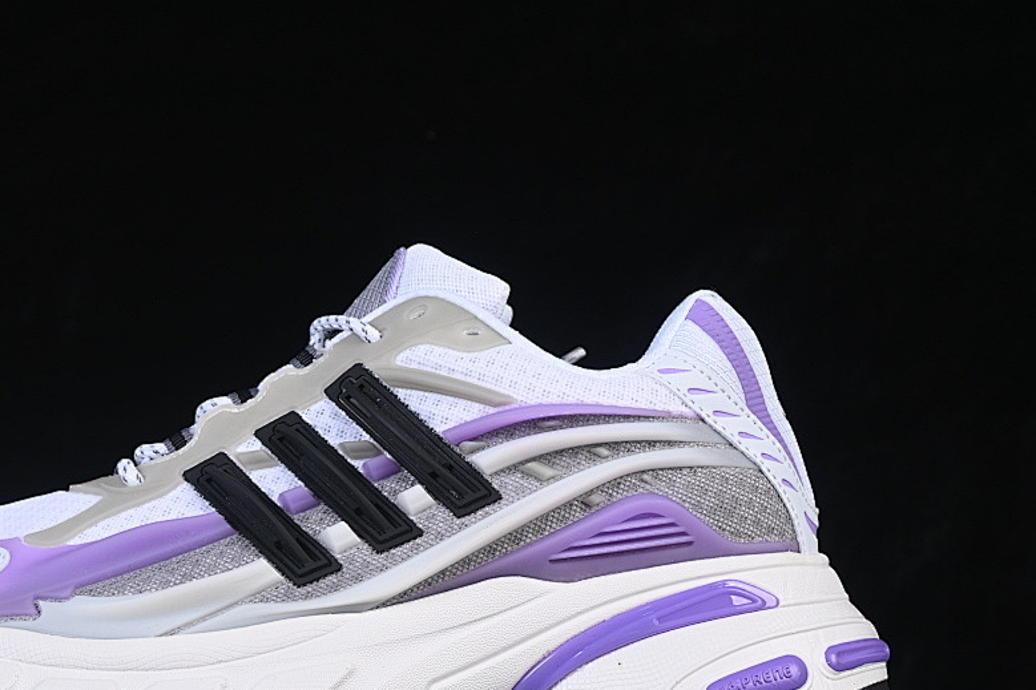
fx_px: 2992
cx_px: 376
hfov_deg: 19.6
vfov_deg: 13.1
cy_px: 453
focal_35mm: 104
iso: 160
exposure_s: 1/80
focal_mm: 50
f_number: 8
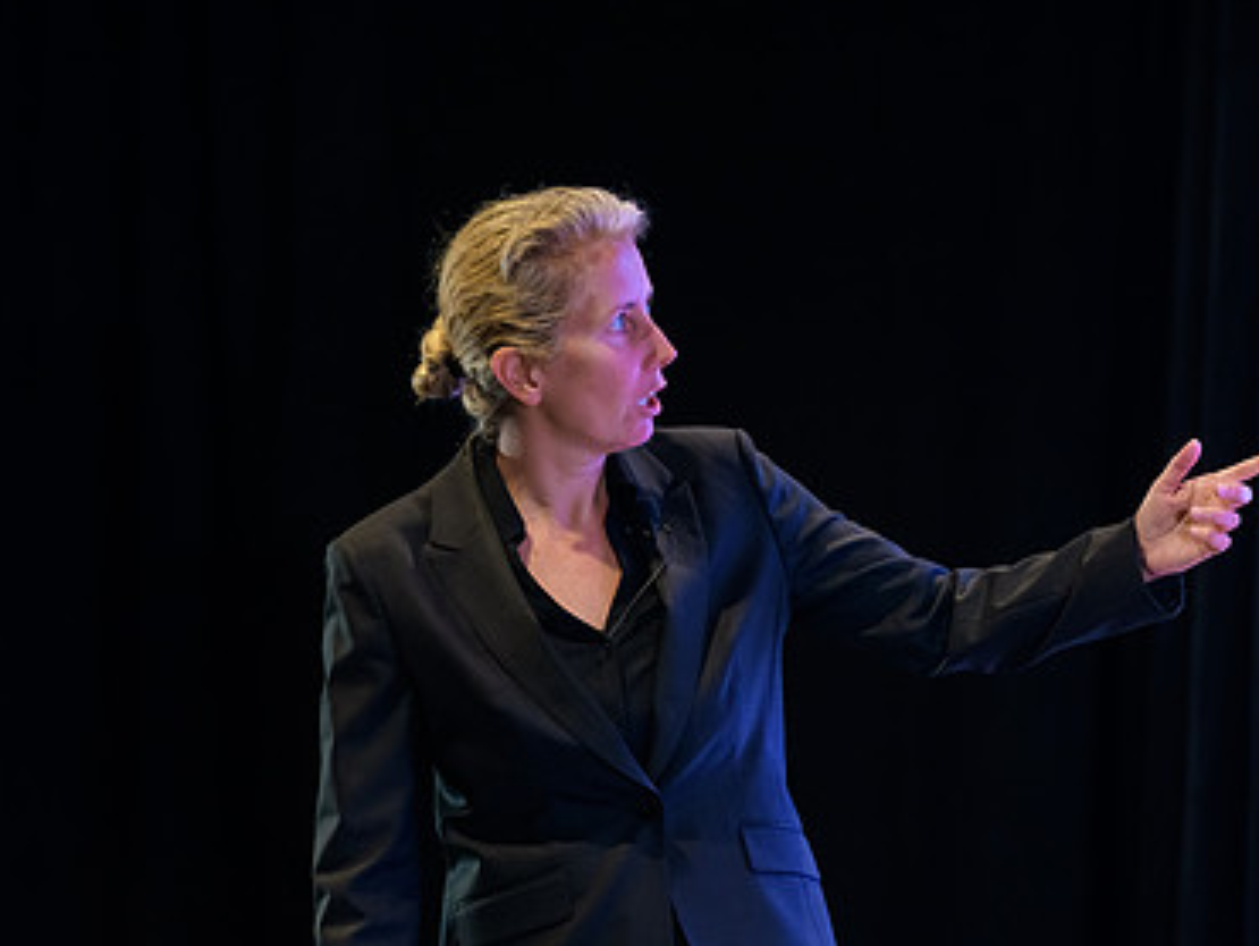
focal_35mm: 241
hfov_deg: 8.2
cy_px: 655
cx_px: 861
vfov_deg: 6.2
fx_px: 8771
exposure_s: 1/250
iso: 1600
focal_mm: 160
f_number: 3.2
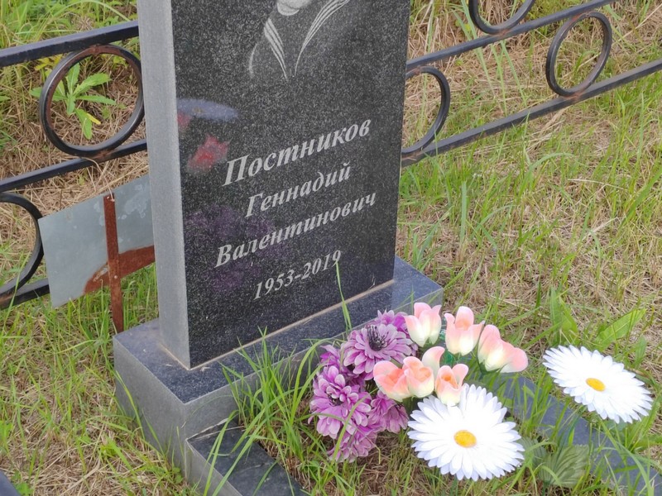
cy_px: 248
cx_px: 331
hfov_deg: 28.6
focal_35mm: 68
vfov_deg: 21.6
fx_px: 1300
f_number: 1.9
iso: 100
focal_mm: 5.52
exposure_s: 1/310
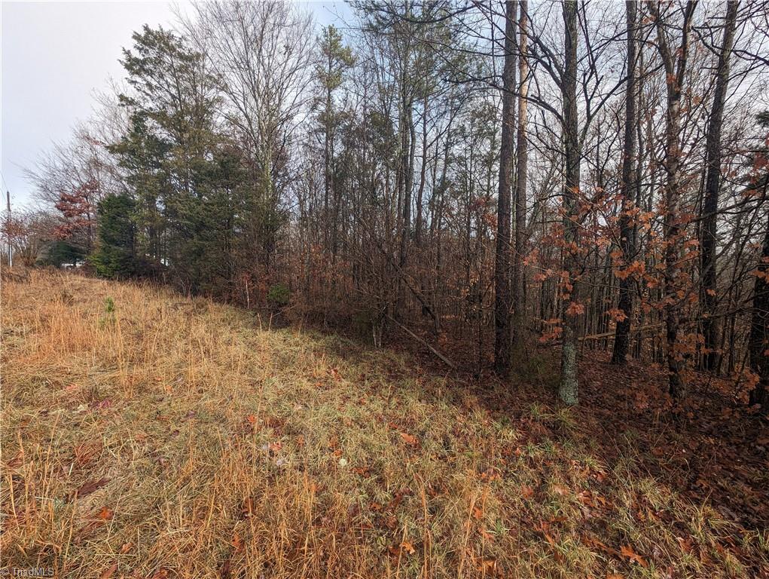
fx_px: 267
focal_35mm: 12
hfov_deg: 110.5
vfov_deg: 94.6
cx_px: 384
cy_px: 290
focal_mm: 2.23
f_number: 1.95
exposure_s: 1/856
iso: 40
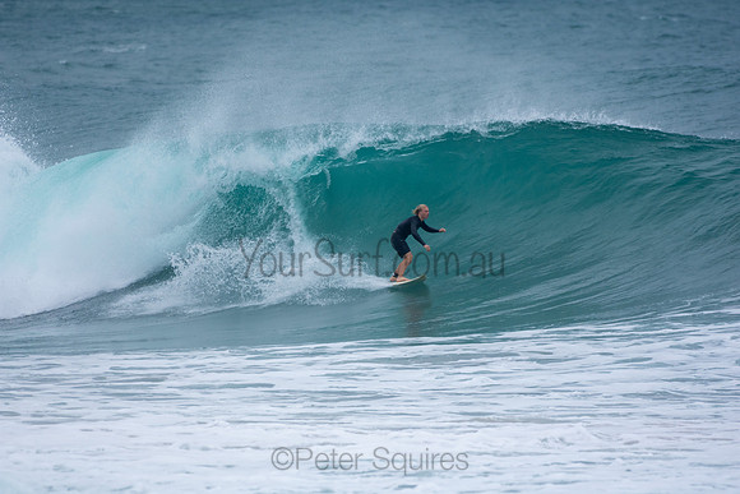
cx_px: 370
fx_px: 15420
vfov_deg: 1.8
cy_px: 247
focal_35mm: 750
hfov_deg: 2.7
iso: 320
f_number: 5.6
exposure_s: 1/1250
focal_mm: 500
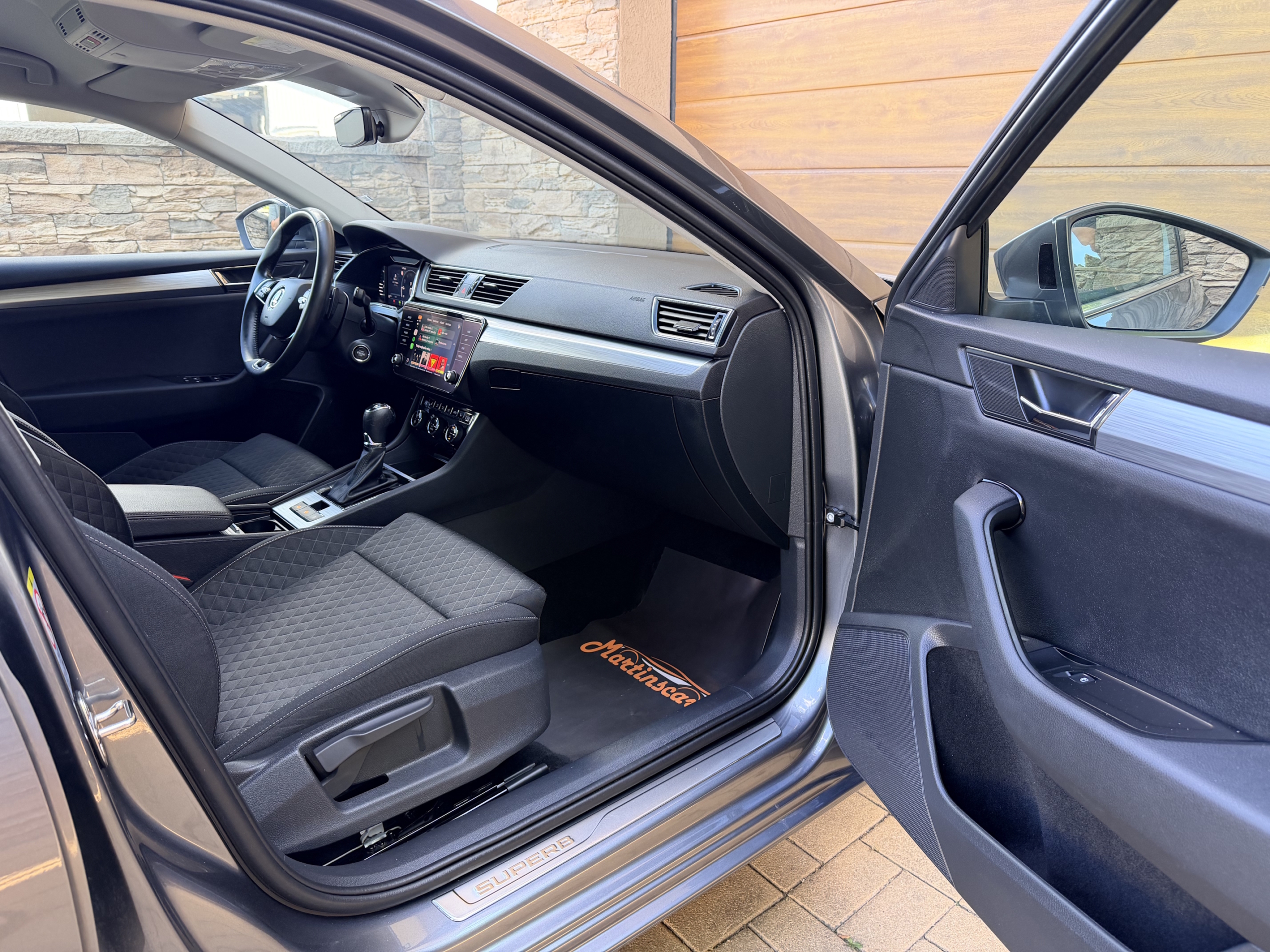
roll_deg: -0.5
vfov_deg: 56.8
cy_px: 476
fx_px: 881
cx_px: 635
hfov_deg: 71.6
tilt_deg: -17.1
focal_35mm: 24
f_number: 1.78
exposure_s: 1/121
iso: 160
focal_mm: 6.76
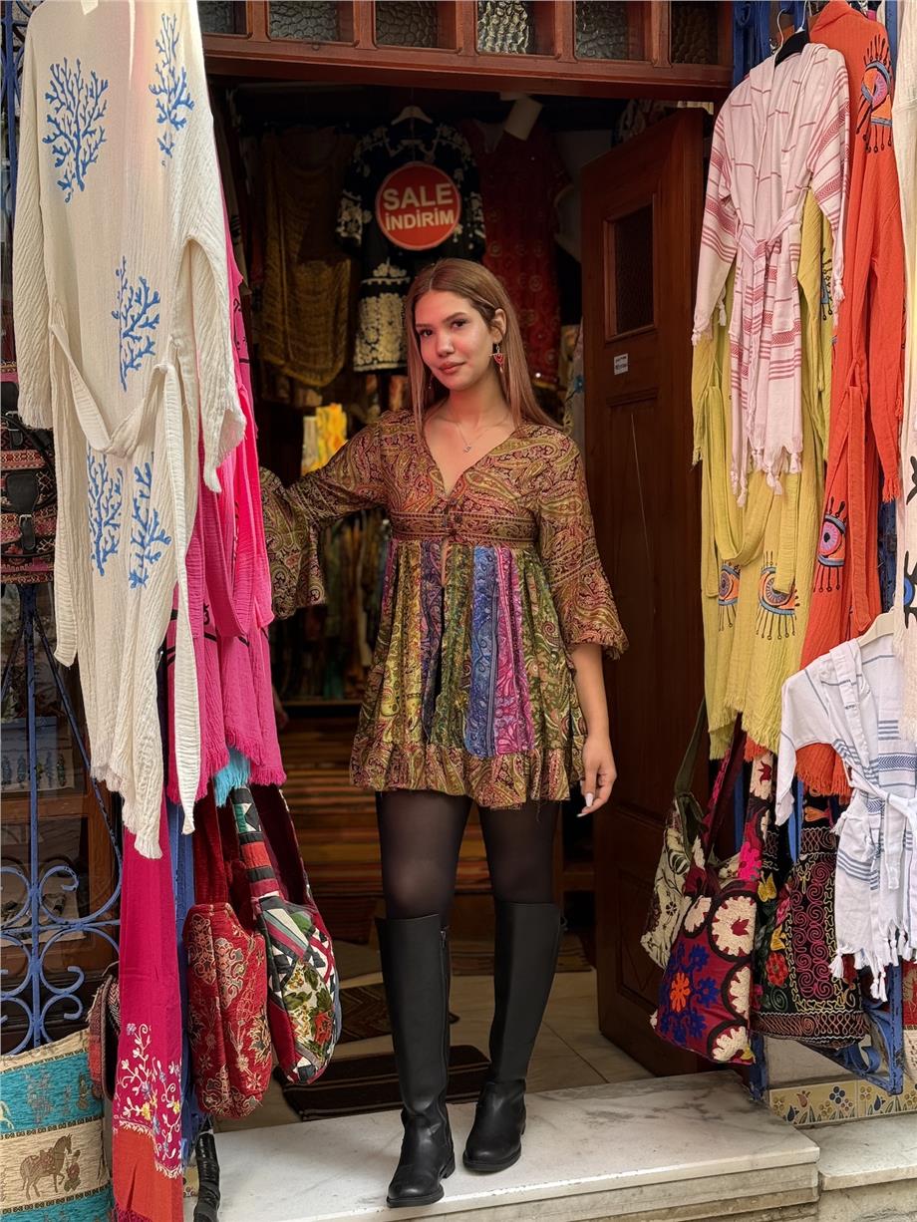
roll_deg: +1.0
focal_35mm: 48
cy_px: 611
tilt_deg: -3.1
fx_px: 1695
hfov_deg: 30.3
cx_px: 458
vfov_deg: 39.6
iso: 125
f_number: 1.78
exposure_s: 1/242
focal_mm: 6.76
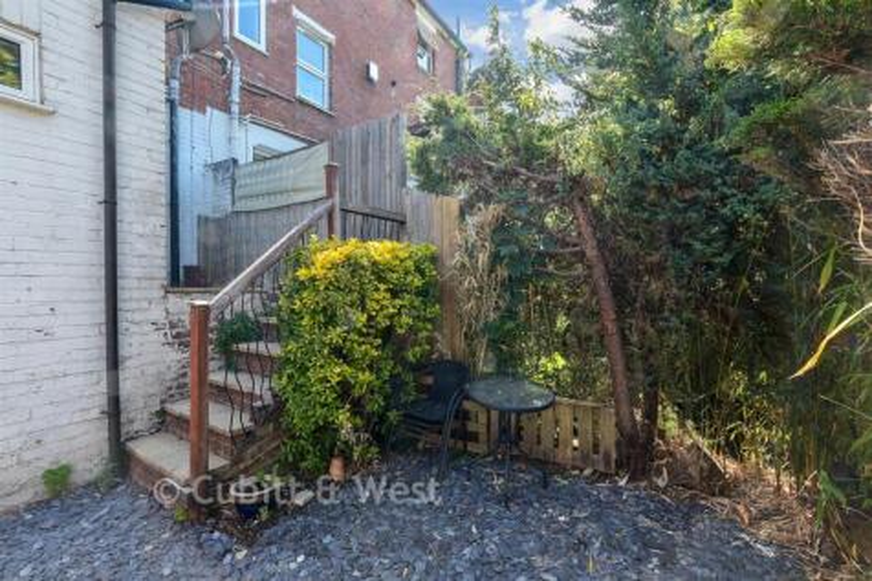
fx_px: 363
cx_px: 436
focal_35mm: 15
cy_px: 290
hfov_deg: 100.4
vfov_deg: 77.3
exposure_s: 1/30
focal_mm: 10
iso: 160
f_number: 8
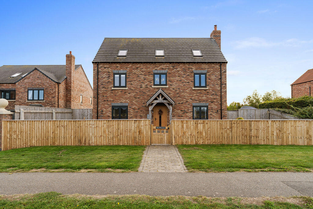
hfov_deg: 84.0
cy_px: 104
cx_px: 156
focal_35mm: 20
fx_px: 174
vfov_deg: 61.9
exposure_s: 1/400
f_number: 4.5
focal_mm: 20
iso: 100
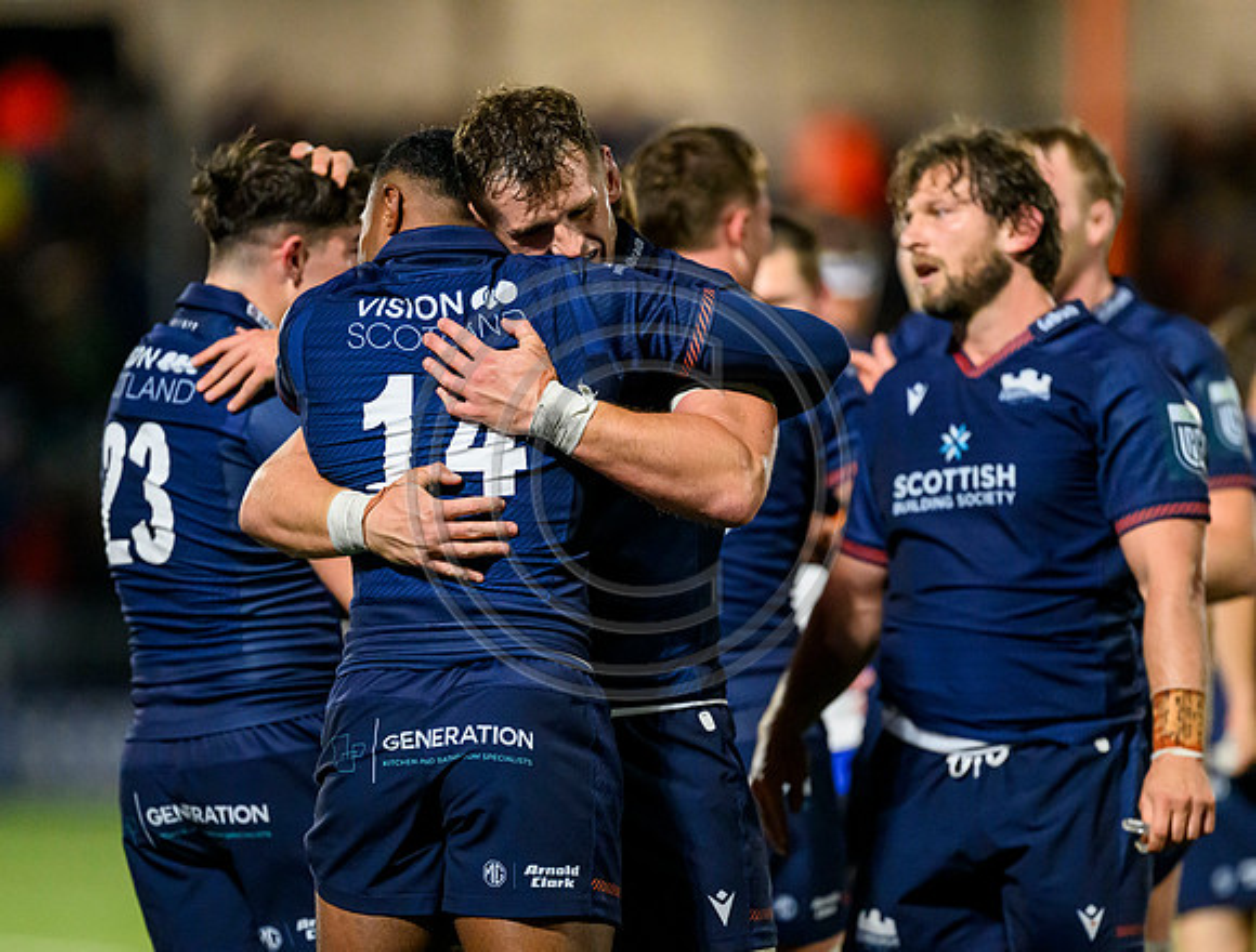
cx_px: 610
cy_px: 491
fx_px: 17666
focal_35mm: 485
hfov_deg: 4.1
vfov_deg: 3.1
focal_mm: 400
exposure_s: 1/2500
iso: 8000
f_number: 2.8
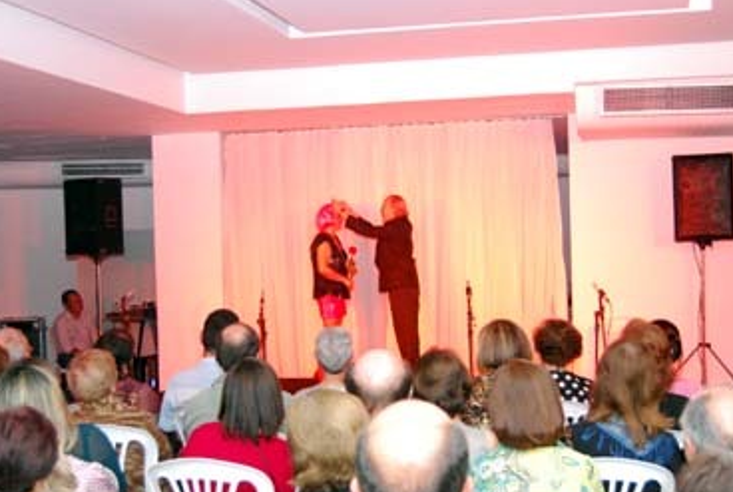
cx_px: 359
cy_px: 278
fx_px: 1081
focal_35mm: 53
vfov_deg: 25.6
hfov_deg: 37.4
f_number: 4.2
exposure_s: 1/30
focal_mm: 26
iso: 1600
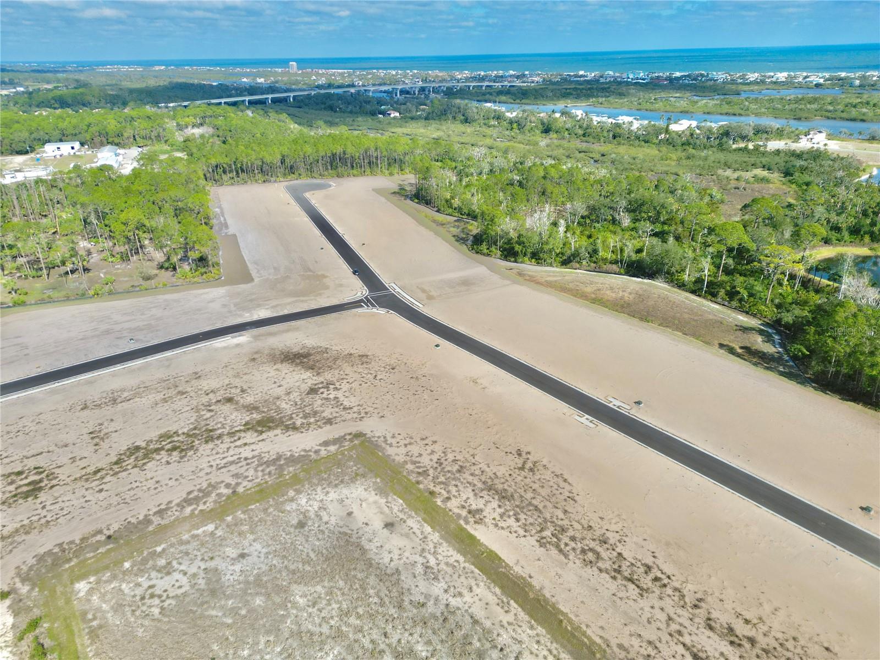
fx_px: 610
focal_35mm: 24
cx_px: 440
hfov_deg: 71.6
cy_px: 330
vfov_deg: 56.8
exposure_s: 1/4000
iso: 110
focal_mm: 6.72
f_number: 1.7
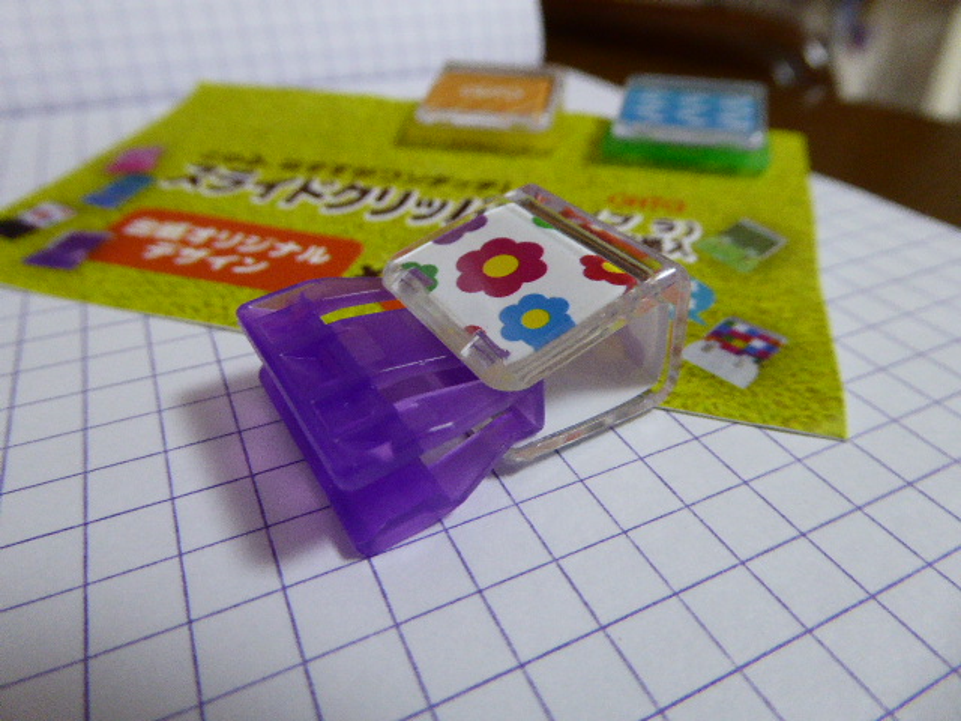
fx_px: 694
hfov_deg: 69.4
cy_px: 360
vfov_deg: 54.9
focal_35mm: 25
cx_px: 480
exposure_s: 1/30
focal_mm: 4.3
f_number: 3.3
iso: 400
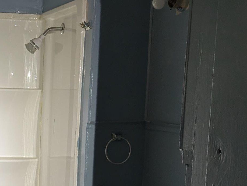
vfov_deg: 18.1
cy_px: 181
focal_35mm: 80
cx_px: -16
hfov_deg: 23.1
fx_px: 572
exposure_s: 1/171
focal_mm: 6.9
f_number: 1.68
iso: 586
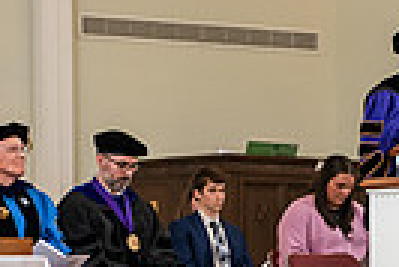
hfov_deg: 7.6
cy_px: 326
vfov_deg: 5.1
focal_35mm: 270
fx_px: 2996
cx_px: 318
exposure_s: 1/160
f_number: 4
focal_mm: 62
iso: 1000
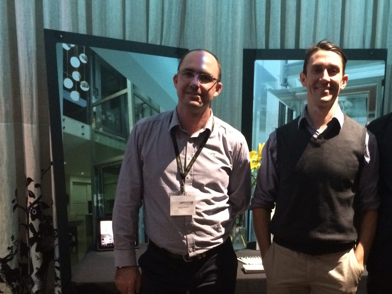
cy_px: 207
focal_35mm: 47
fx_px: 532
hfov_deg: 39.9
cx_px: 262
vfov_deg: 30.5
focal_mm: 4.12
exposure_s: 1/15
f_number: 2.2
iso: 320
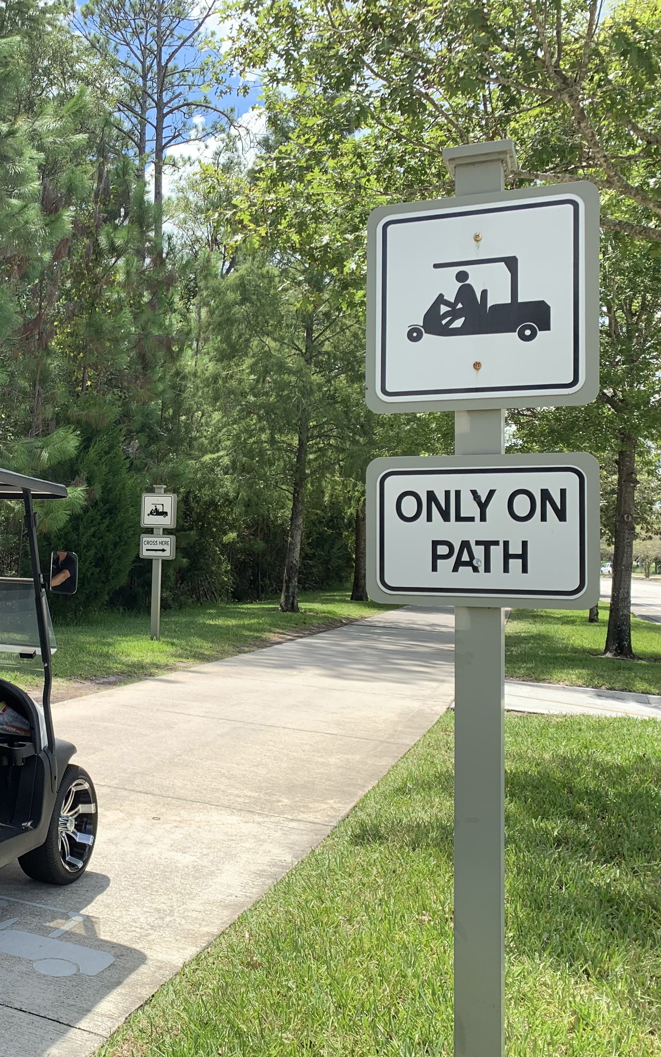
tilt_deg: +2.7
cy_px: 530
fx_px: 1066
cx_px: 62
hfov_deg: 32.6
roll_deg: -2.3
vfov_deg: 52.7
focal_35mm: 37
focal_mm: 4.25
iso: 25
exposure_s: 1/871
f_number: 1.8
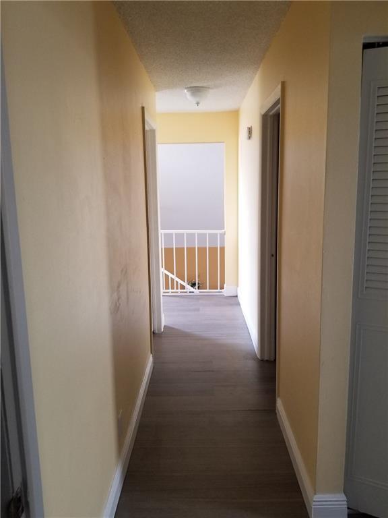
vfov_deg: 67.3
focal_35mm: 26
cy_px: 259
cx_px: 194
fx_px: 389
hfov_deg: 53.1
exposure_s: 1/60
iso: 160
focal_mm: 4.25
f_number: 1.7
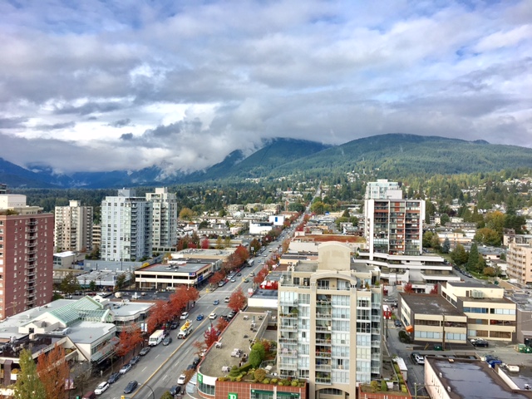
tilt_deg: -0.6
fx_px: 446
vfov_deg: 48.2
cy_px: 200
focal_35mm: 29
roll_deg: -1.7
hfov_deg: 61.7
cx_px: 266
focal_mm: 4.15
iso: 25
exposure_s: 1/1241
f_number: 2.2
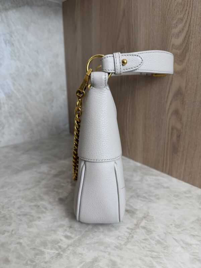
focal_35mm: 24
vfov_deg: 71.6
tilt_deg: -15.9
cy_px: 134
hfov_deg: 56.8
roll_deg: -0.3
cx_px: 100
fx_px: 186
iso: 80
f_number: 1.78
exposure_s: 1/120
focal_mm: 6.76
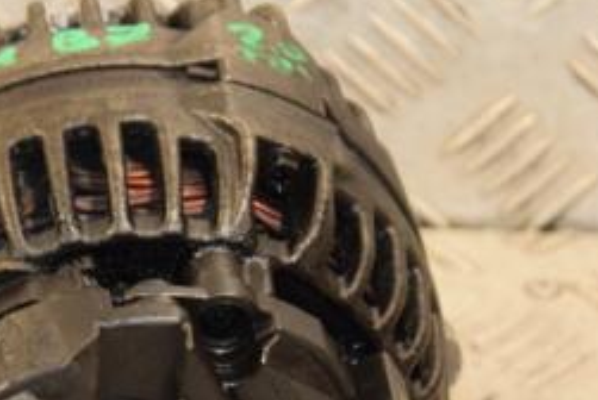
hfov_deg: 6.7
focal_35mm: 304
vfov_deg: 4.5
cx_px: 52
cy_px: 383
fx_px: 5059
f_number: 5.6
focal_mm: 85
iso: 800
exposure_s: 1/100
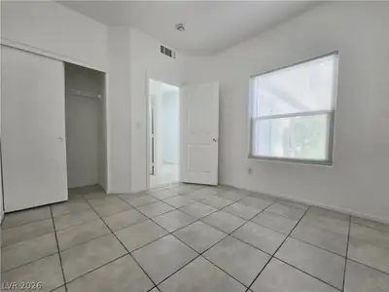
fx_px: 146
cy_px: 146
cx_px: 194
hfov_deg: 106.2
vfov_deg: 89.9
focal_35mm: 13
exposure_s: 1/120
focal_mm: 2.2
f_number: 2.2
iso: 100
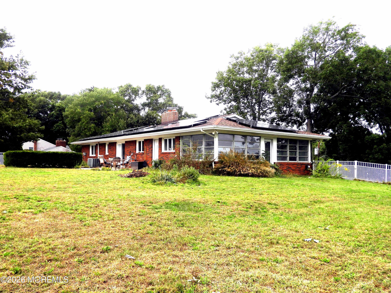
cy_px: 146
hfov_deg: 60.0
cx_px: 196
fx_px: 339
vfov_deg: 46.8
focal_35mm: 30
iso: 100
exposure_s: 1/400
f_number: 3.5
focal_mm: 5.4
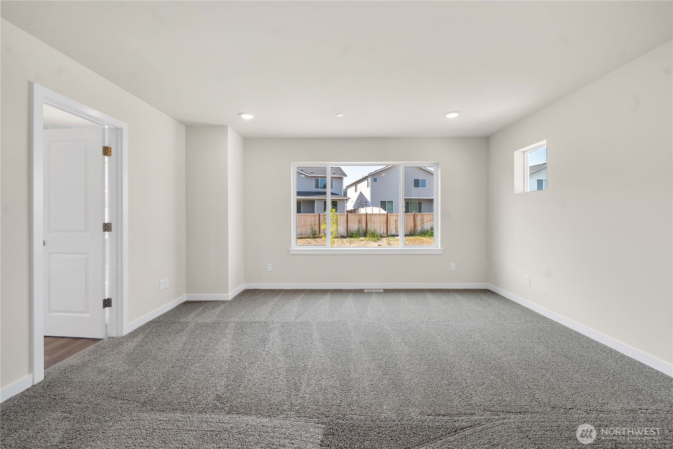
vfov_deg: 81.3
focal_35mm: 14
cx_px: 336
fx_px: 262
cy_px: 224
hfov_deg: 104.2
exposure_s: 1/20
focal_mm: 14
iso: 1000
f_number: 7.1
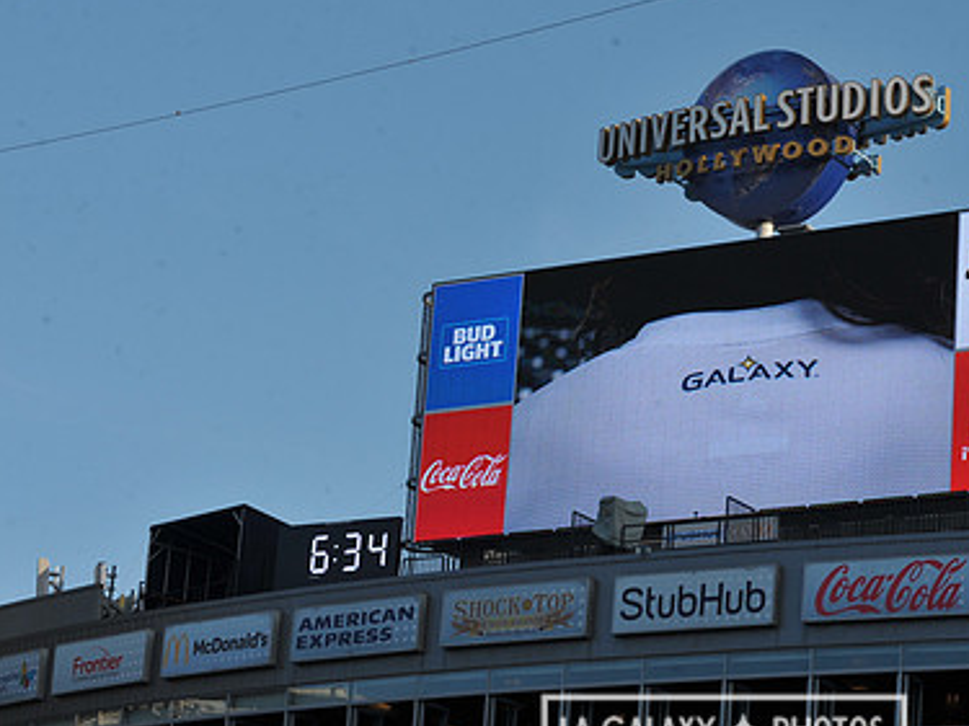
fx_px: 3330
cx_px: 724
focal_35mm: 119
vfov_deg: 12.4
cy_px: 341
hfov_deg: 16.5
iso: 400
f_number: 11
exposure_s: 1/500
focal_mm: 80
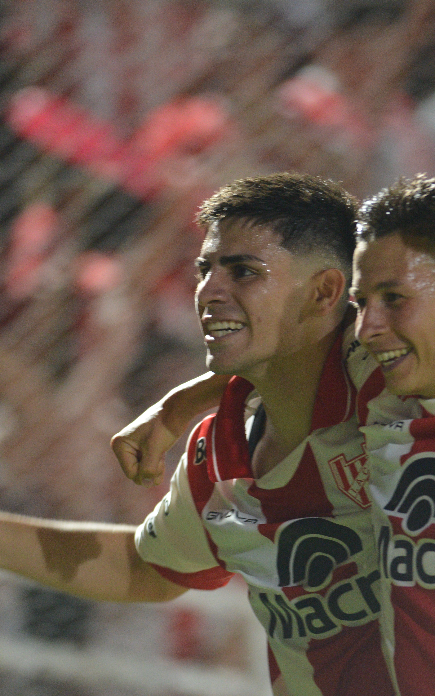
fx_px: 11742
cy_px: 459
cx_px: 452
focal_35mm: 619
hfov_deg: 2.1
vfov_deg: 3.4
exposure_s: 1/250
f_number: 2.8
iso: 2500
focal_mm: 300
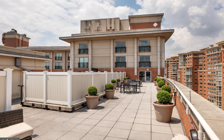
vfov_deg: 57.3
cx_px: 110
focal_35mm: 21
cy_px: 69
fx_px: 128
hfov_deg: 82.3
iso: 50
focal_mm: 20
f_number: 8
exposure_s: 1/320
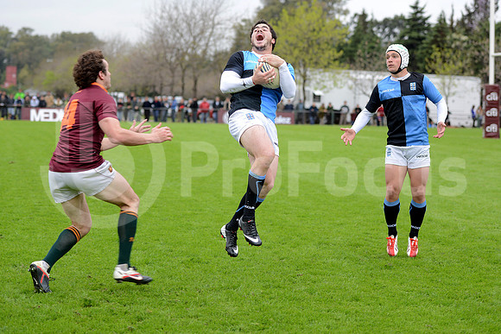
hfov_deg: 20.0
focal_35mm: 102
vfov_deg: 13.4
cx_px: 250
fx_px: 1420
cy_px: 167
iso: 400
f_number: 2.8
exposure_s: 1/500
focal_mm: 102
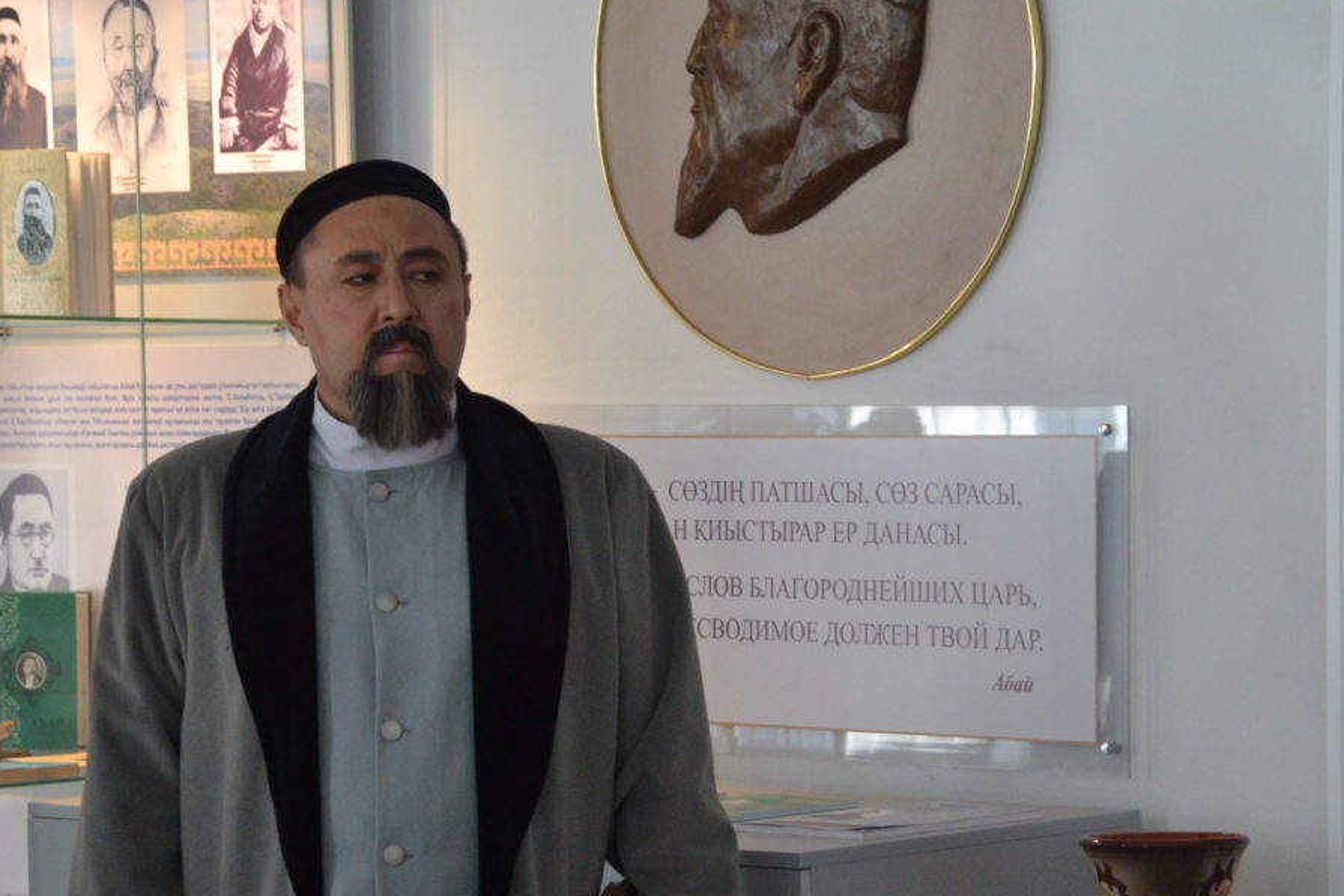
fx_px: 5264
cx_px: 744
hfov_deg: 14.5
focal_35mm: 141
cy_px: 583
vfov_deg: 9.7
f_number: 5.3
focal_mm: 70
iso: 2200
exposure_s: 1/125
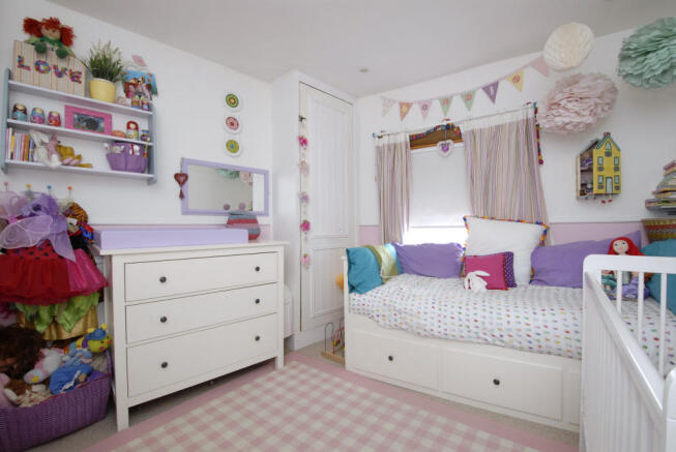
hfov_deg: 100.3
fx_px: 282
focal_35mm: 15
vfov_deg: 77.5
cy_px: 226
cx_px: 338
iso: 400
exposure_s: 1/10
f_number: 9
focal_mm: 10
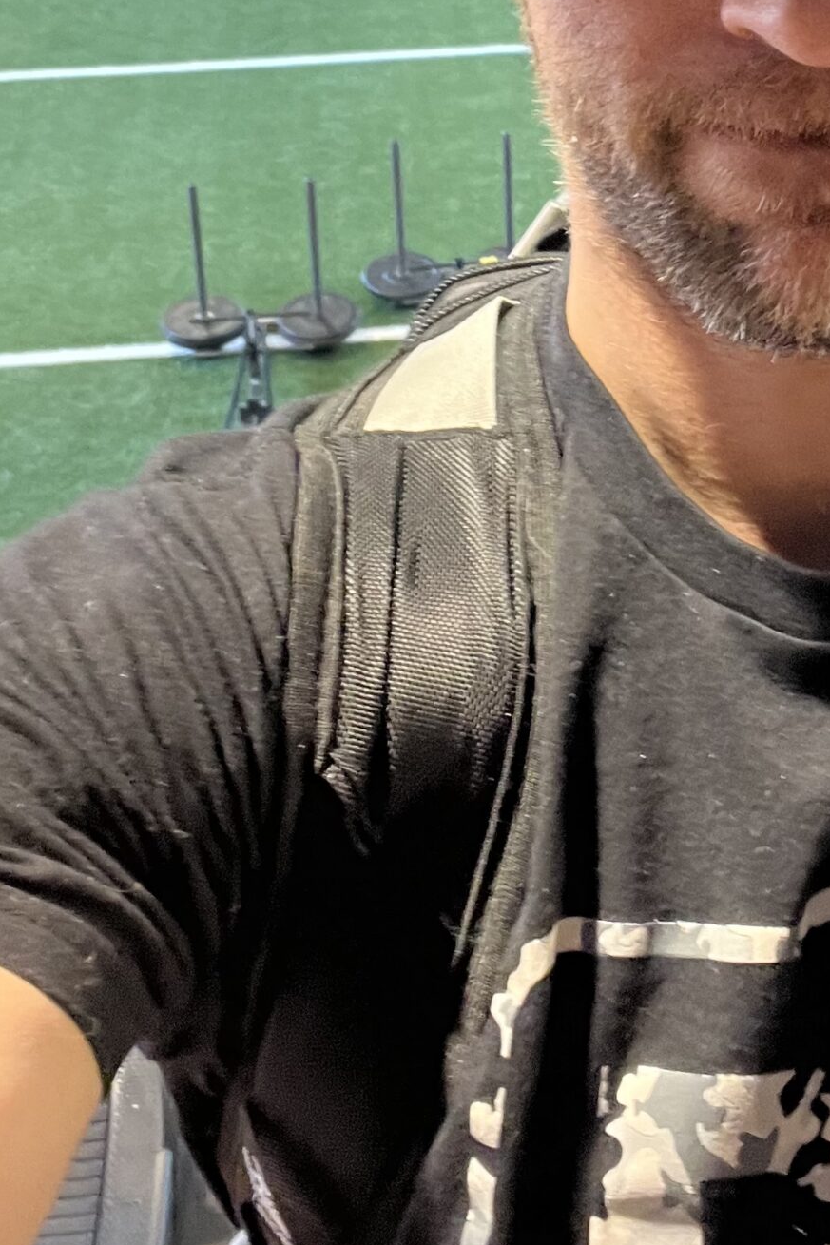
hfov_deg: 22.1
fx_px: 2109
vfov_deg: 31.7
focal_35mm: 61
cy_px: 178
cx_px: 622
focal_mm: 2.71
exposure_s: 1/30
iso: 400
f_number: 2.2
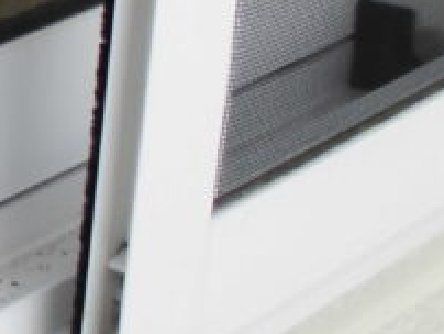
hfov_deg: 9.9
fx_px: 2209
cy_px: -79
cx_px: -657
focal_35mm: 172
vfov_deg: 8.5
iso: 100
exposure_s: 1/160
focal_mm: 6.1
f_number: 4
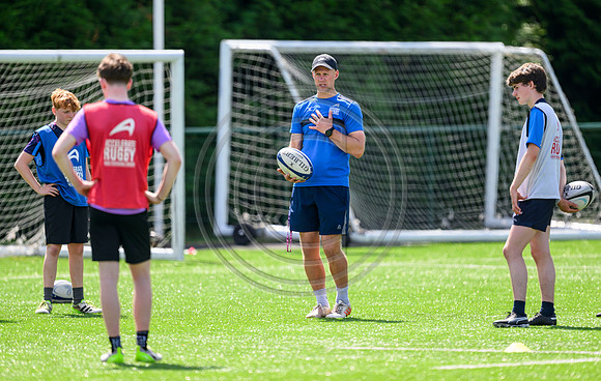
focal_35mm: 459
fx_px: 7556
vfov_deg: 2.9
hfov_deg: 4.6
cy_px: 178
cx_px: 305
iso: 250
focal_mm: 400
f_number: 3.2
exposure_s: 1/1600
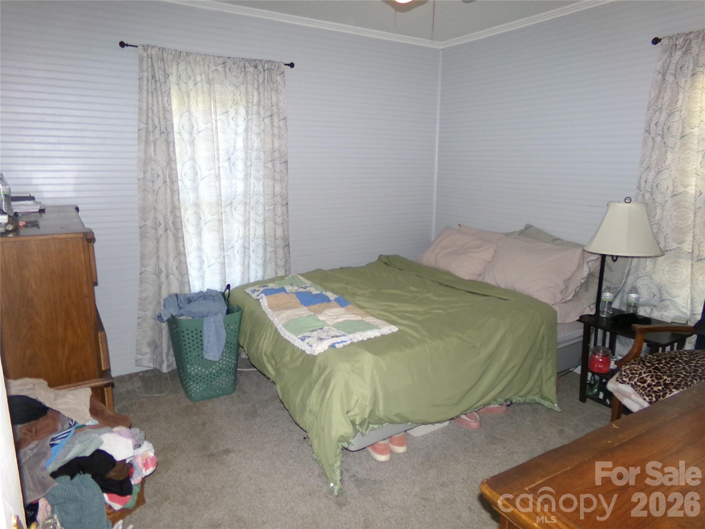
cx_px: 352
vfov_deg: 56.8
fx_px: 489
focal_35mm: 24
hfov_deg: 71.6
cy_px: 264
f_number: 3.7
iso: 239
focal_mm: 4.3
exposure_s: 1/34
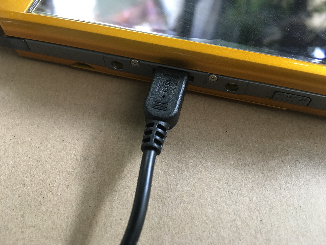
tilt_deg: -53.0
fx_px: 273
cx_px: 163
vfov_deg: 48.2
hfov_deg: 61.7
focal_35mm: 29
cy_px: 122
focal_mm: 4.15
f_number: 2.2
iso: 160
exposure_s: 1/33
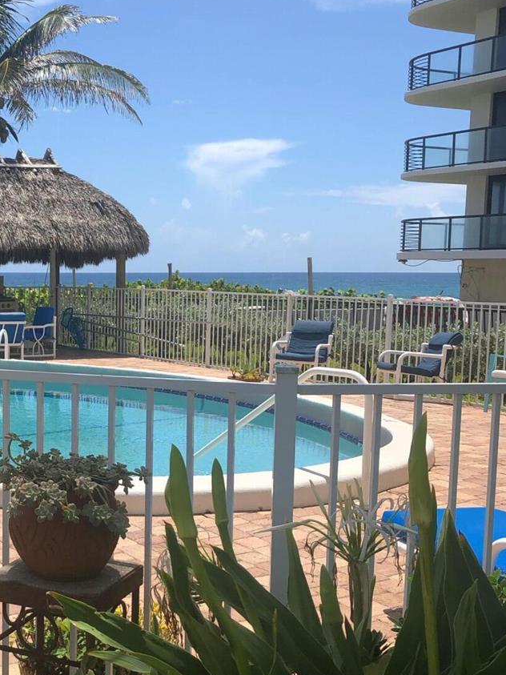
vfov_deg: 37.3
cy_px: 412
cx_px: 64
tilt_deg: -6.0
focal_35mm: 51
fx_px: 994
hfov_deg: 27.7
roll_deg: -1.2
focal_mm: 4
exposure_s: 1/2208
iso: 20
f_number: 1.8
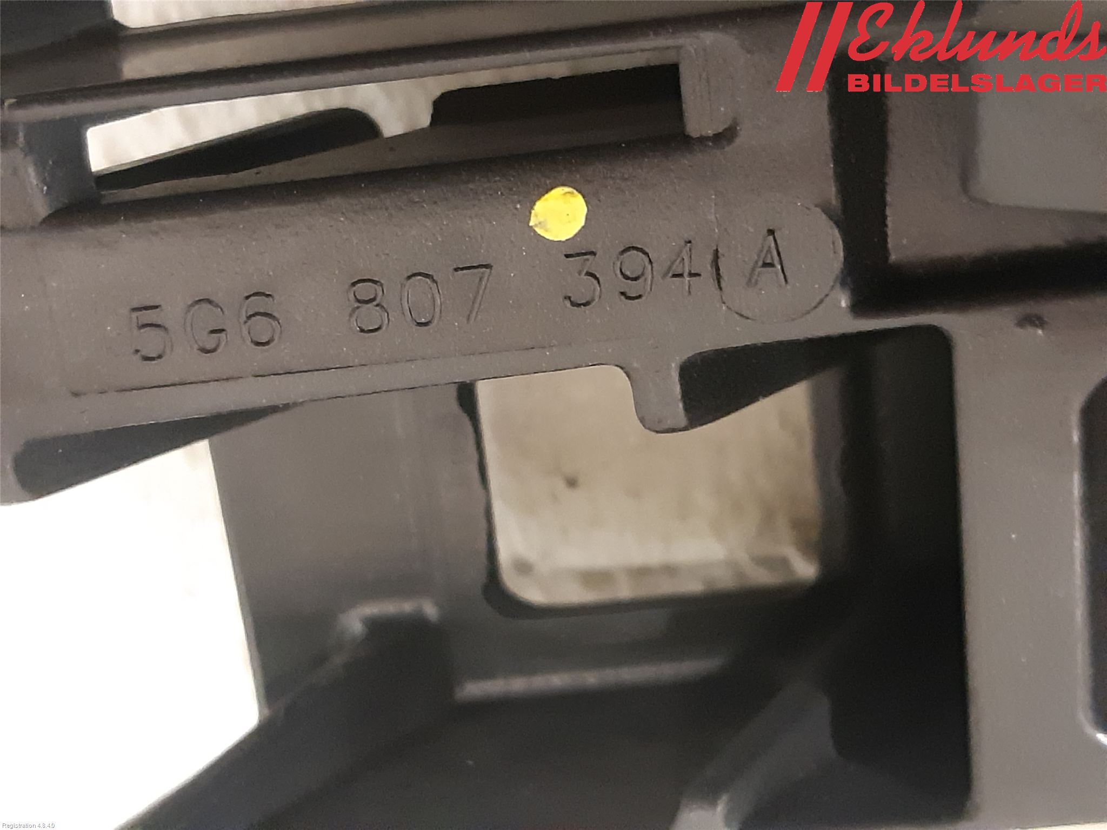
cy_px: 415
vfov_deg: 53.1
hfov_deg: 67.3
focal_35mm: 26
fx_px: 831
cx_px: 554
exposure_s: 1/20
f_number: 1.7
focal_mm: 3.93
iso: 640
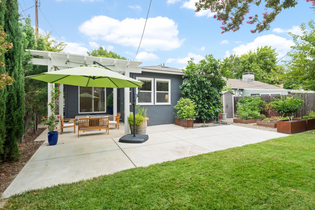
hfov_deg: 93.3
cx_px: 158
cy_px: 105
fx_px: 149
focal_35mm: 17
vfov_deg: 70.4
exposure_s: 1/13
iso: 100
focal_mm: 17
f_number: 10
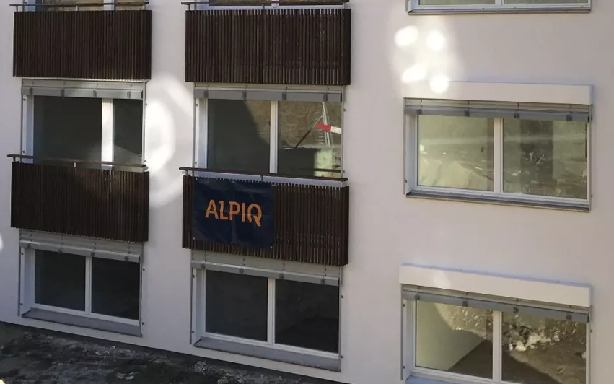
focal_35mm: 56
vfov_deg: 22.6
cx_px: 399
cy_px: 35
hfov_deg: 36.0
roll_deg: +1.0
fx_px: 937
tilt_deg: +1.0
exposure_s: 1/1294
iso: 20
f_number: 1.8
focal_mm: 3.99
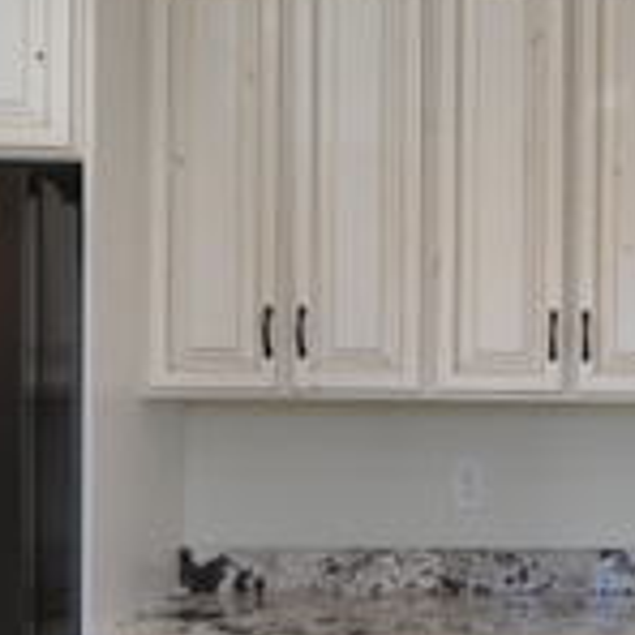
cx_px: 665
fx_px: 1263
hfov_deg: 26.4
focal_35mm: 61
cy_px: 405
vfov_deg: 28.1
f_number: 4.5
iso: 400
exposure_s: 1/80
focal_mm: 11
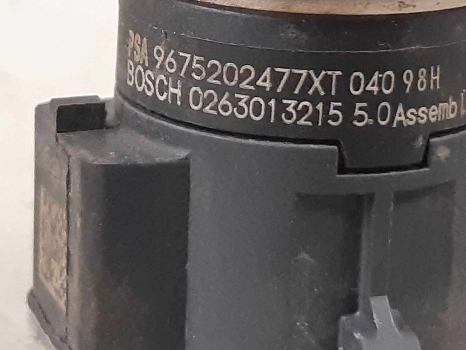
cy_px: 111
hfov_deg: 49.0
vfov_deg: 37.2
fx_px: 512
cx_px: 234
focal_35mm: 38
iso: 250
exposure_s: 1/25
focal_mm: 3.93
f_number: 1.7
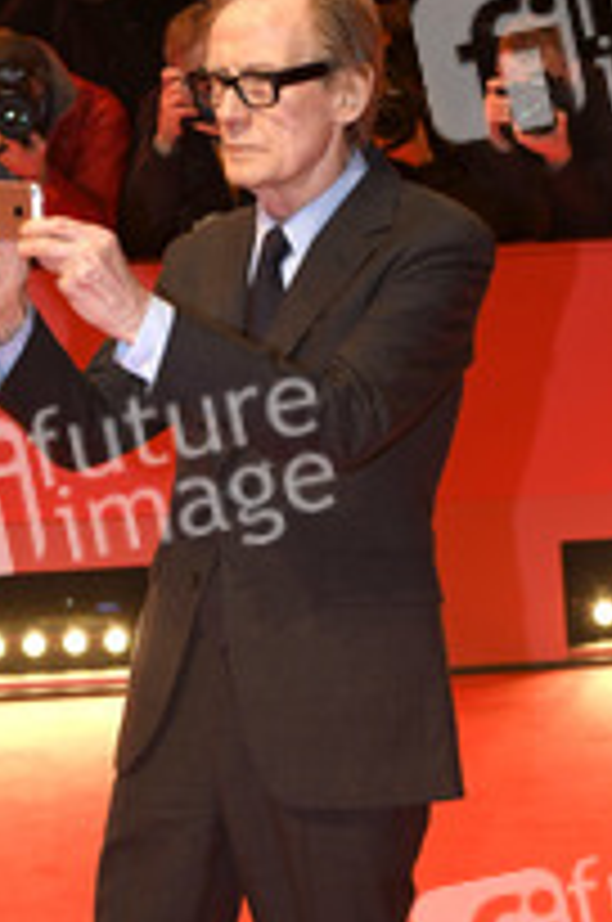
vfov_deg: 23.4
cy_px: 711
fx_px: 2200
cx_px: 234
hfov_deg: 15.8
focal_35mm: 86
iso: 1250
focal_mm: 44
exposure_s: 1/400
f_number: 4
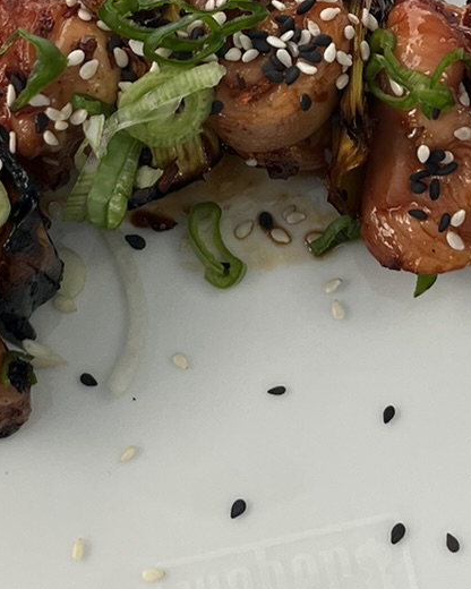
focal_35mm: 100
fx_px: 1742
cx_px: 212
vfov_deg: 18.6
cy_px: -7
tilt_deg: -66.6
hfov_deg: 15.4
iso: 50
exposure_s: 1/608
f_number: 1.6
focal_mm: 5.1
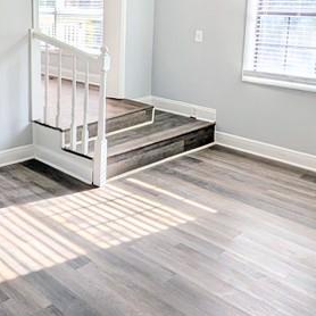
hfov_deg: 39.7
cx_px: 32
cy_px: 72
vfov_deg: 41.3
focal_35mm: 39
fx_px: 403
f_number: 1.7
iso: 54
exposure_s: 1/492
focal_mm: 2.02
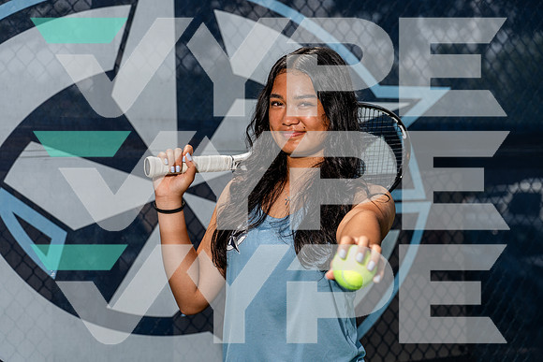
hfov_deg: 28.8
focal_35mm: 70
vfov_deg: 19.5
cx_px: 272
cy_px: 181
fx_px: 1056
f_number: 4
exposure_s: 1/1000
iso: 100
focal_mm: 70
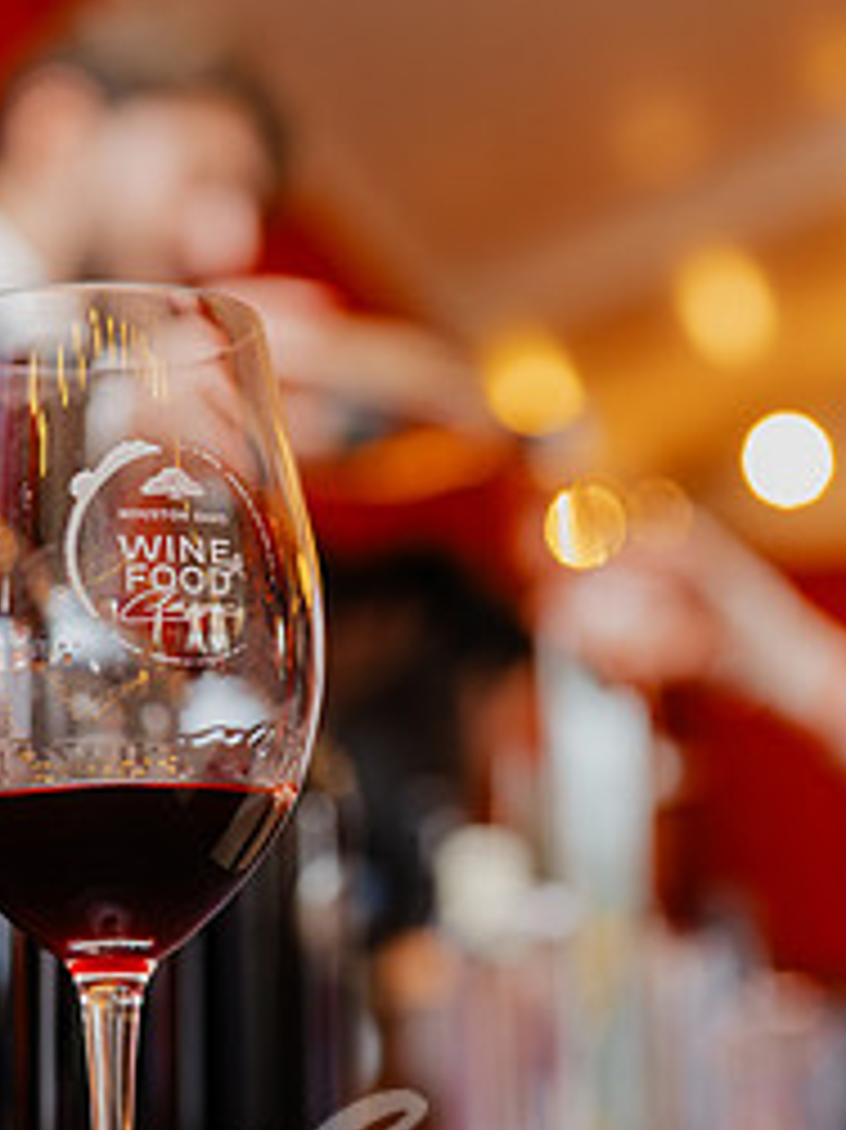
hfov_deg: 13.3
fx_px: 3620
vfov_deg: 17.6
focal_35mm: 111
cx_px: 166
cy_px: 835
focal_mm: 50
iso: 2000
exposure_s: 1/80
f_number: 2.8
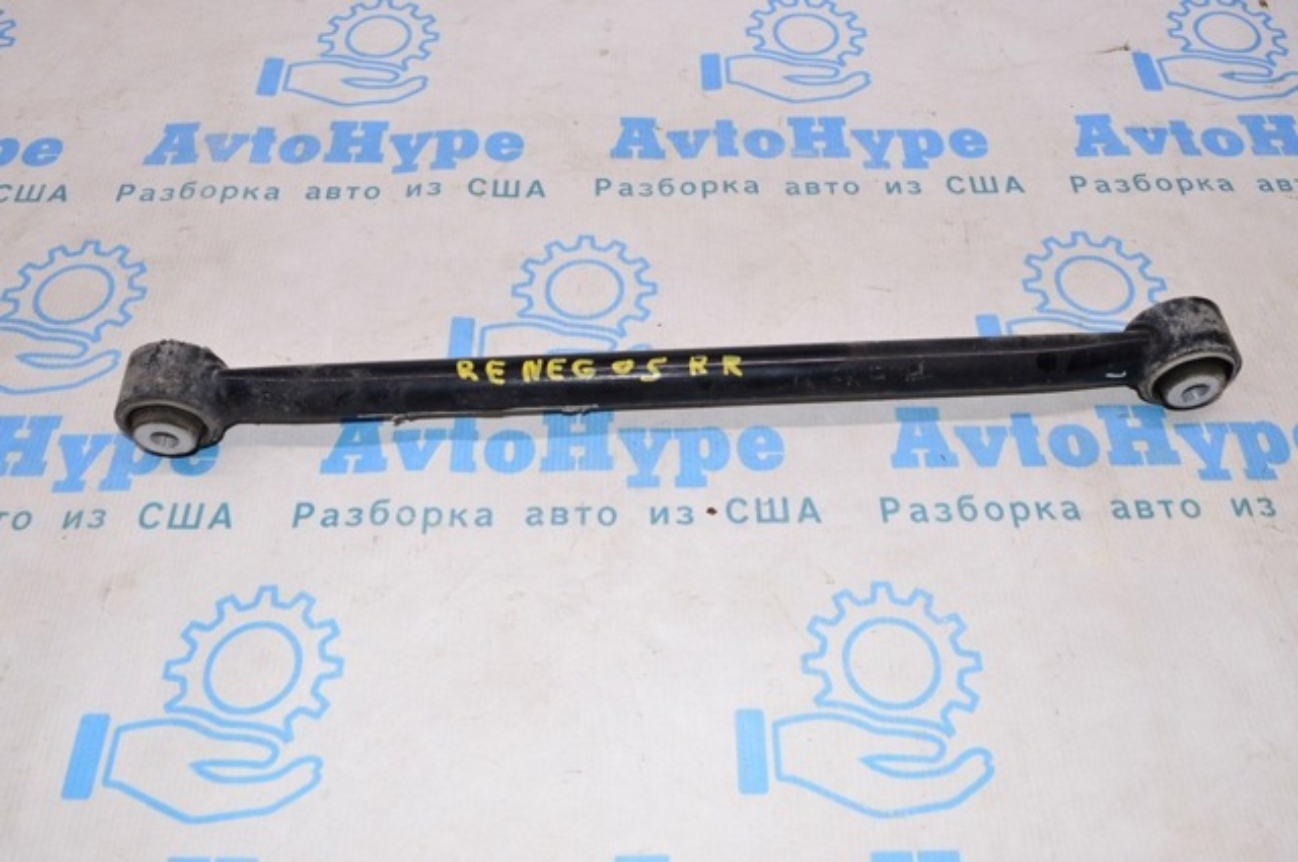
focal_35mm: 32
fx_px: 1134
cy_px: 431
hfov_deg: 59.6
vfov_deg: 41.6
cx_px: 649
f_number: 8
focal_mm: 21
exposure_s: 1/160
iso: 1600
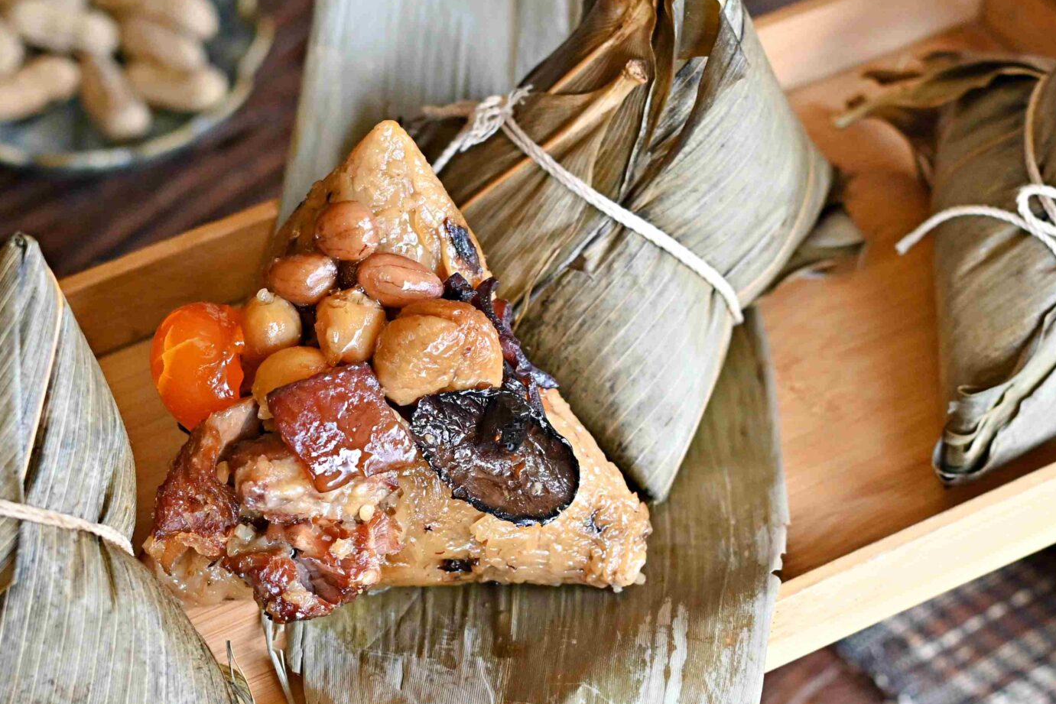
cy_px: 376
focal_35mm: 139
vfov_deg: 9.9
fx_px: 4077
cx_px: 379
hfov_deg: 14.7
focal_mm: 50
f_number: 3.2
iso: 1100
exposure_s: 1/320
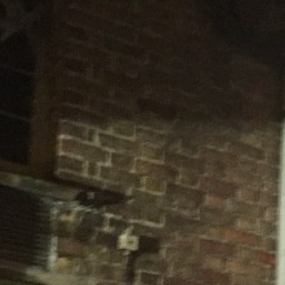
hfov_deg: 13.5
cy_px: 418
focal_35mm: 119
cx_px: 472
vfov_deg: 13.8
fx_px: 1108
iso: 320
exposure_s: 1/15
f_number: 2.2
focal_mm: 4.15
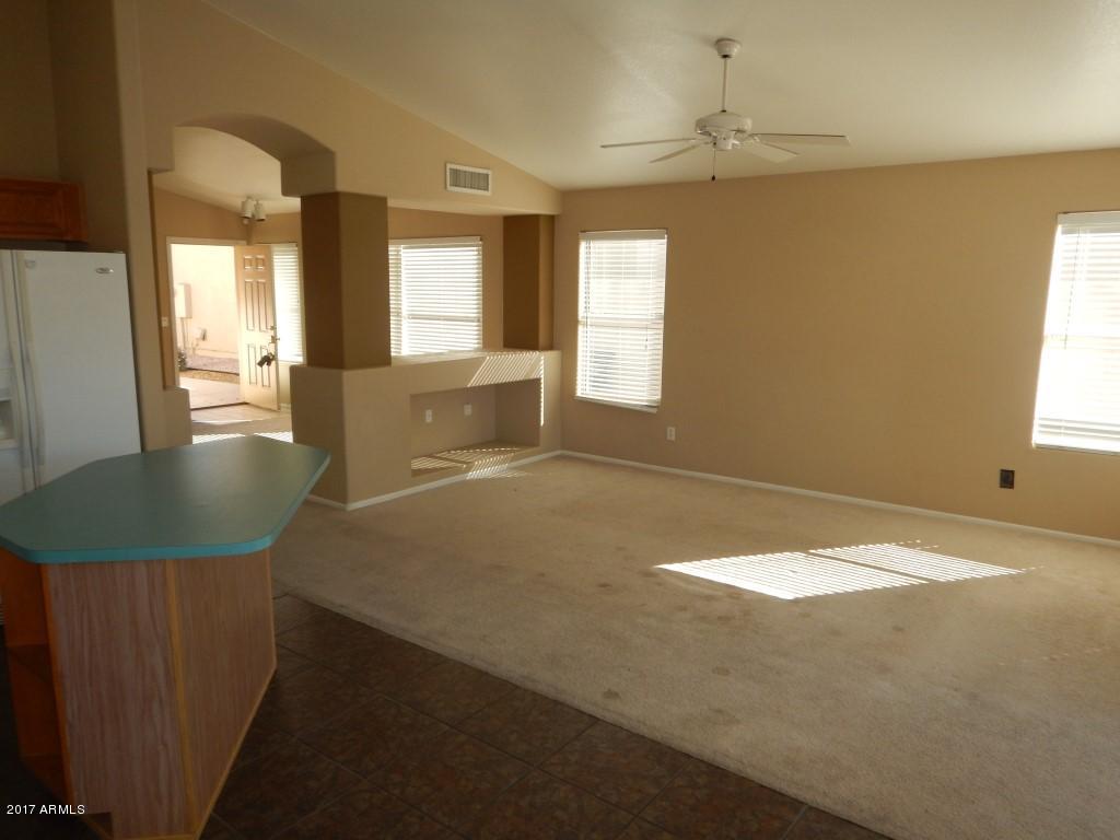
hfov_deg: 71.6
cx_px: 560
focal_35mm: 24
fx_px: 777
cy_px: 420
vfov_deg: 56.8
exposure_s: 1/200
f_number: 2.8
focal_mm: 4.3
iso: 125
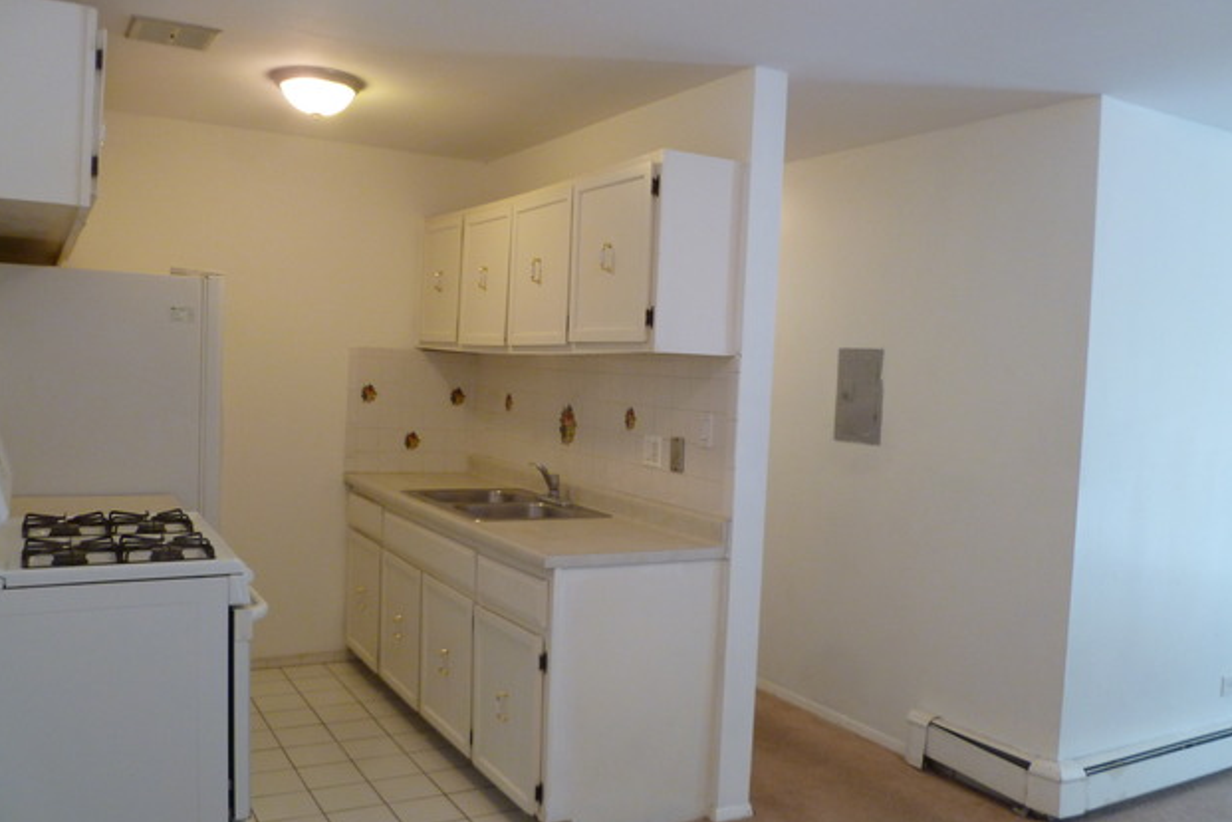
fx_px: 1027
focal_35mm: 30
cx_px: 615
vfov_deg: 43.6
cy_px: 427
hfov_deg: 61.9
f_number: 3.3
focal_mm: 5
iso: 250
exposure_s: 1/30
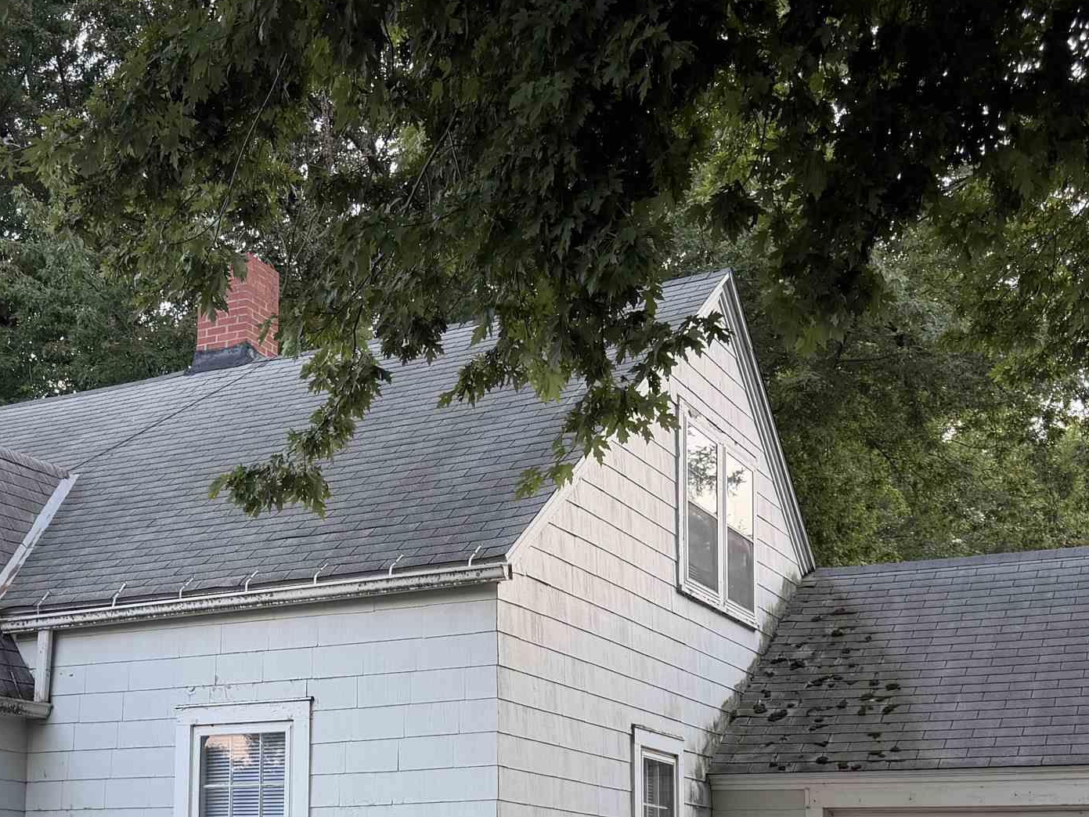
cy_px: 728
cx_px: 346
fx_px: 1667
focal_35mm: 53
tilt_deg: +7.5
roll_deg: -1.2
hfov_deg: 35.7
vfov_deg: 26.6
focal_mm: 6.76
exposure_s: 1/170
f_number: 1.78
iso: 80
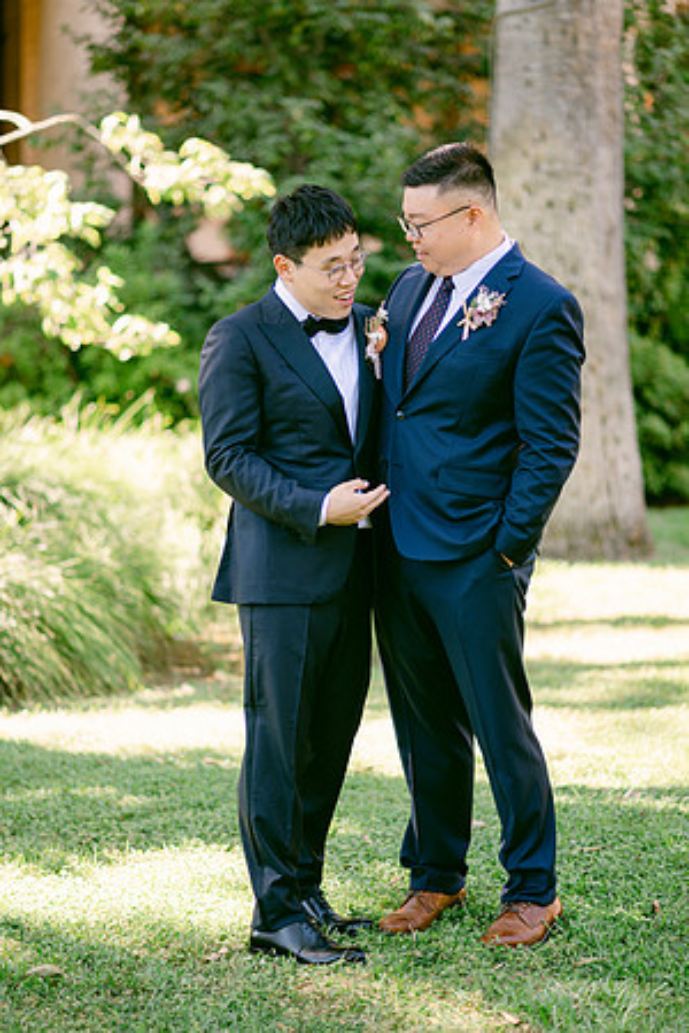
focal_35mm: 85
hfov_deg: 16.1
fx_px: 2440
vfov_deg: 23.9
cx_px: 344
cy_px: 516
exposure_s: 1/400
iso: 80
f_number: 1.8
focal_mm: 85
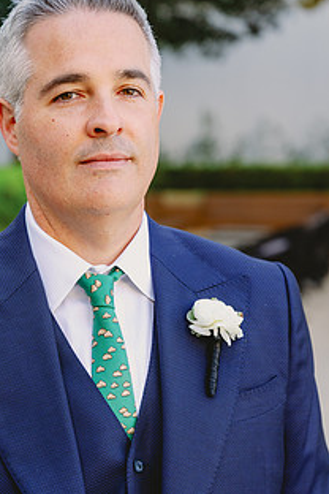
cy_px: 294
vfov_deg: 20.2
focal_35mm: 101
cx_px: 96
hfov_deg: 13.5
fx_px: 1384
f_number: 4
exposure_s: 1/500
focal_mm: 70
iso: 500
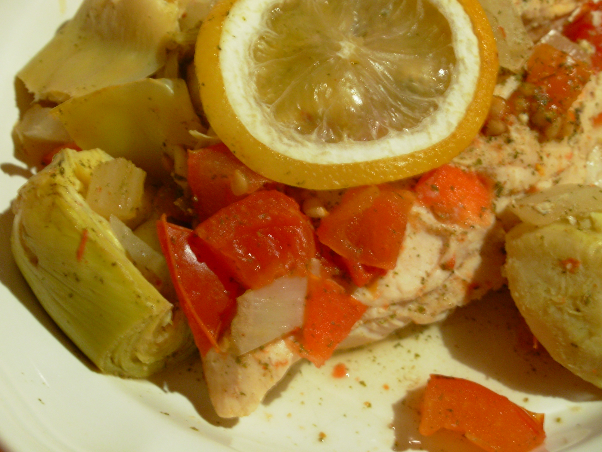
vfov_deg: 16.6
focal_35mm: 89
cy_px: 226
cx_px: 301
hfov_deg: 22.0
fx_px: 1548
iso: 94
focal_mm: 14.7
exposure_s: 1/8
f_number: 3.8
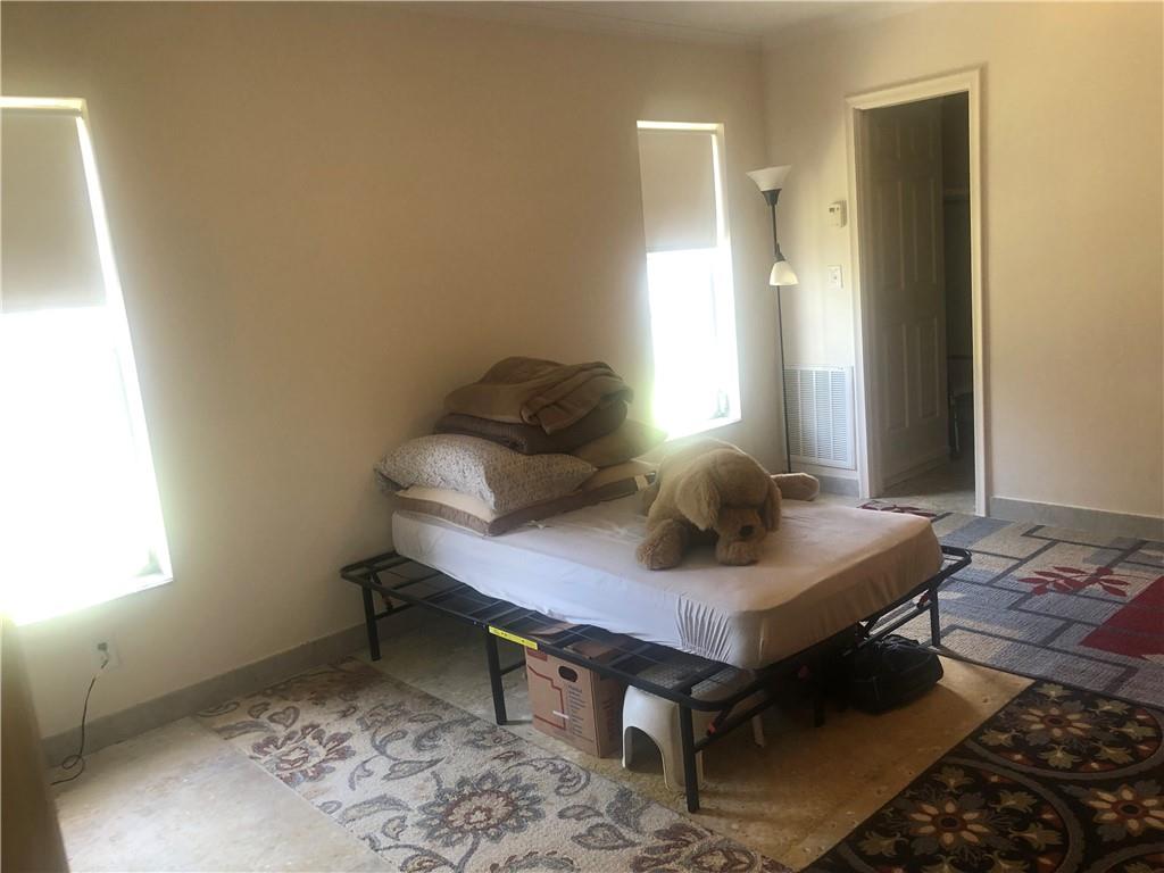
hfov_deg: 63.4
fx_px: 942
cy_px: 436
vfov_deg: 49.7
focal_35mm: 28
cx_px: 582
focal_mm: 4
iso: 40
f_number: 1.8
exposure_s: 1/20
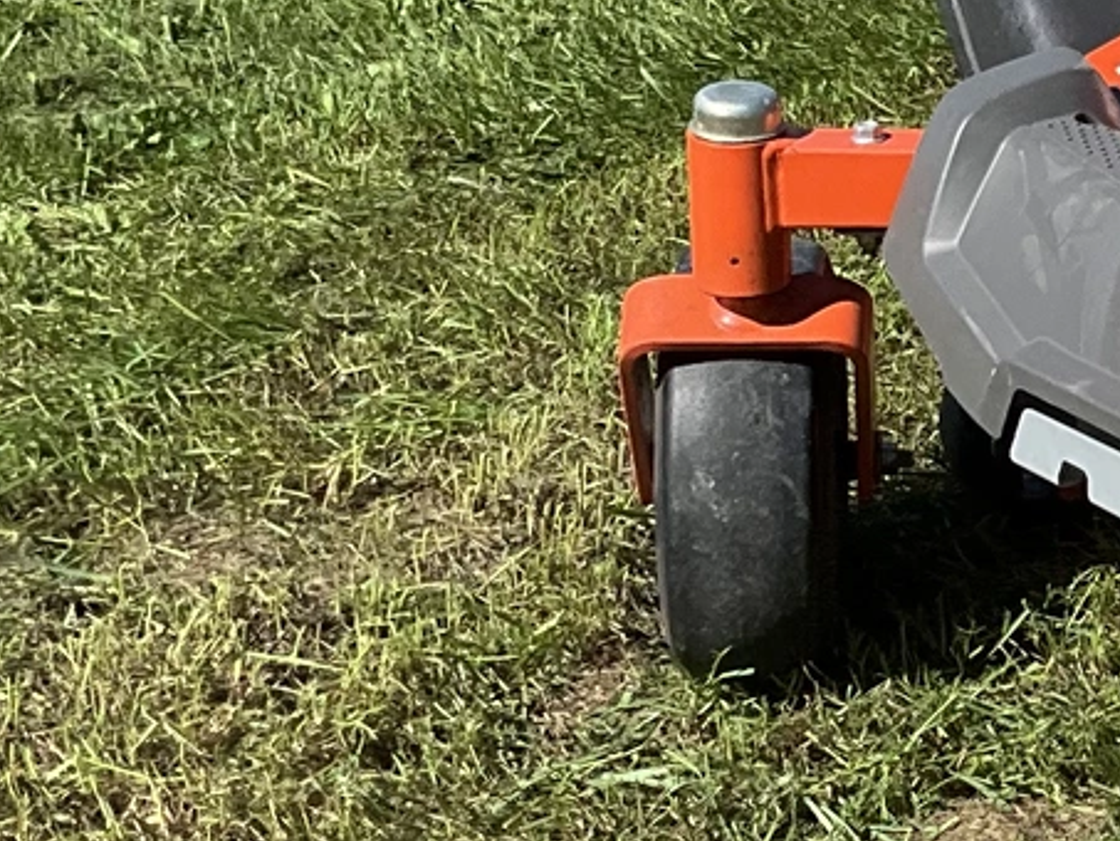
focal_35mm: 128
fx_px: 4143
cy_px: 129
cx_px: 1605
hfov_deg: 14.5
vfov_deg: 11.5
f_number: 1.8
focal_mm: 3
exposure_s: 1/1055
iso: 25
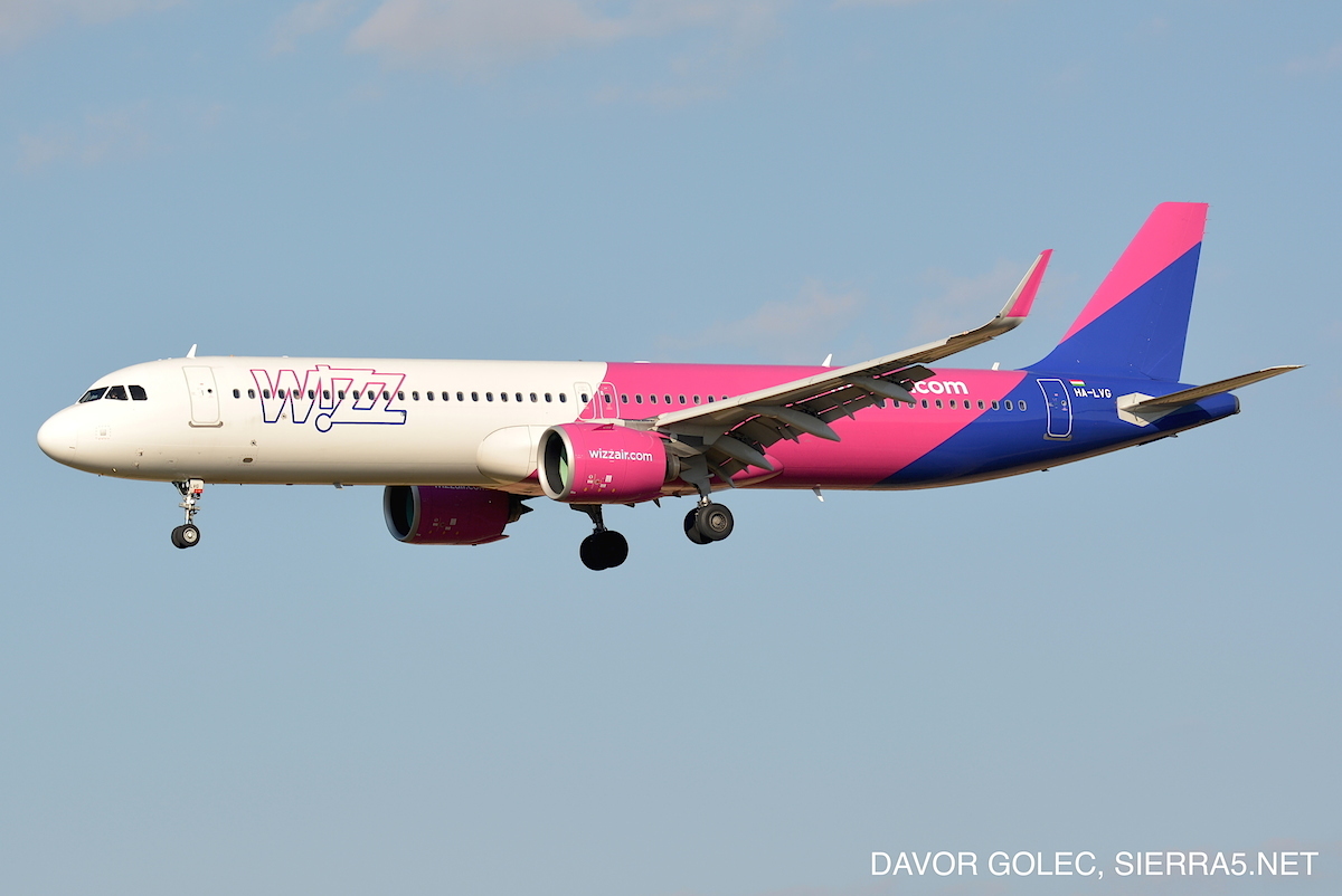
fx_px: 9512
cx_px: 671
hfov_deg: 8.1
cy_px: 448
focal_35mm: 255
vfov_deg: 5.4
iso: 100
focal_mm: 170
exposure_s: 1/800
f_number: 5.6
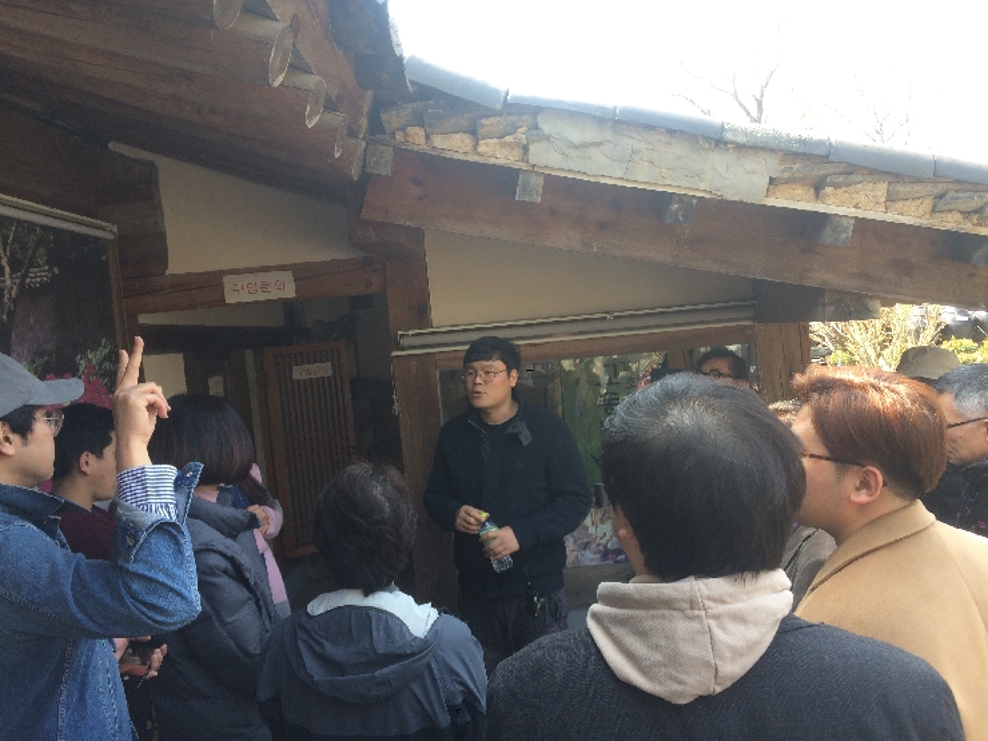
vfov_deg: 48.2
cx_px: 494
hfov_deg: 61.7
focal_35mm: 29
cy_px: 370
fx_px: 828
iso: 32
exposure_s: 1/122
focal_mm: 4.15
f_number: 2.2
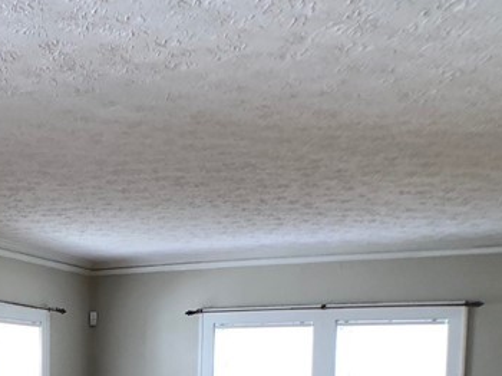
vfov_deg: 16.7
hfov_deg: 22.8
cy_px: 517
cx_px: -19
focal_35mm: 82
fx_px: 1188
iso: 32
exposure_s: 1/60
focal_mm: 3.99
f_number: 1.8
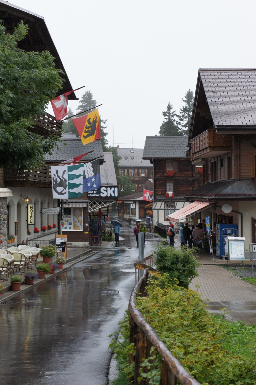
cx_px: 128
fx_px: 881
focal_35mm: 82
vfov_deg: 24.6
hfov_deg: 16.5
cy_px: 192
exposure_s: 1/250
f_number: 7.1
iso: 250
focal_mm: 55
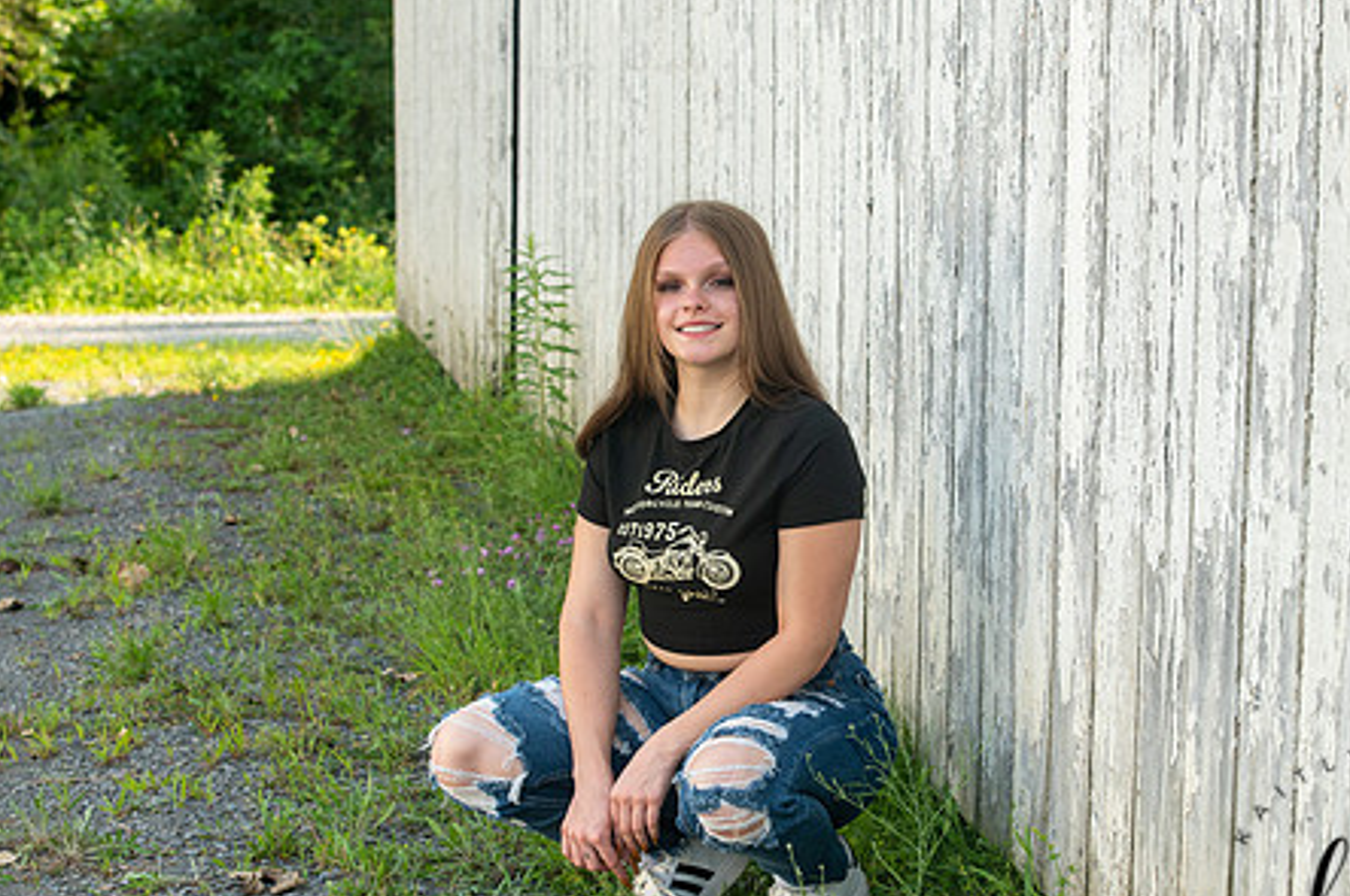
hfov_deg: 20.8
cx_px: 775
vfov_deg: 13.9
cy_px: 525
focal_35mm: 98
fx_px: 3671
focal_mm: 75
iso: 400
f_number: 7.1
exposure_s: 1/250
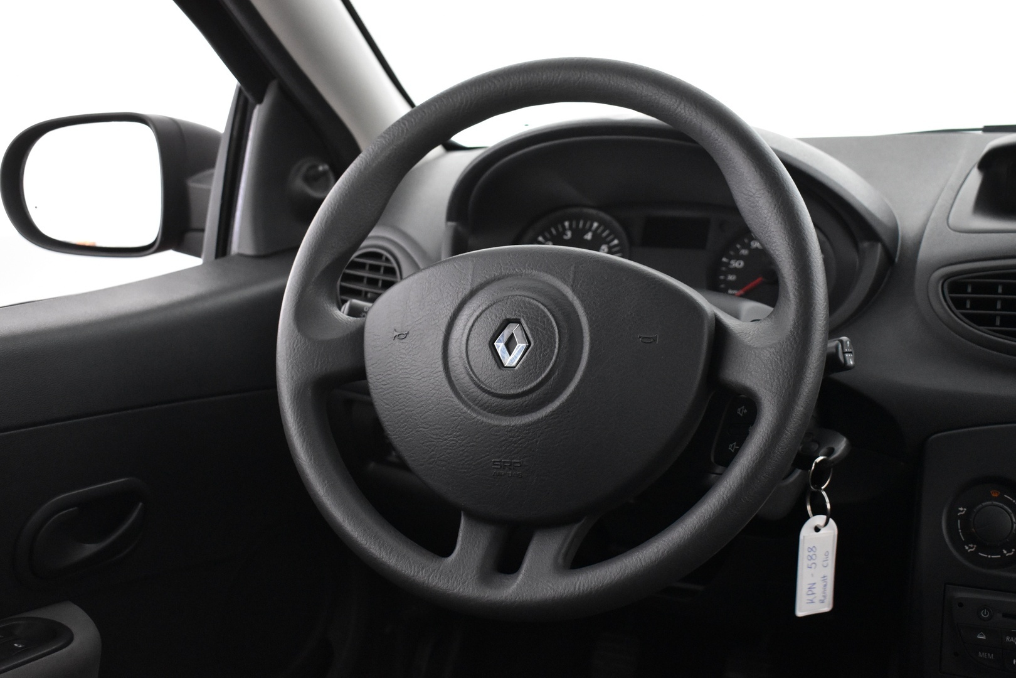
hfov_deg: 46.4
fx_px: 1185
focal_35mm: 42
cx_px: 508
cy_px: 339
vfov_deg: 31.9
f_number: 4.2
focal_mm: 28
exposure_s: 1/30
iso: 3200
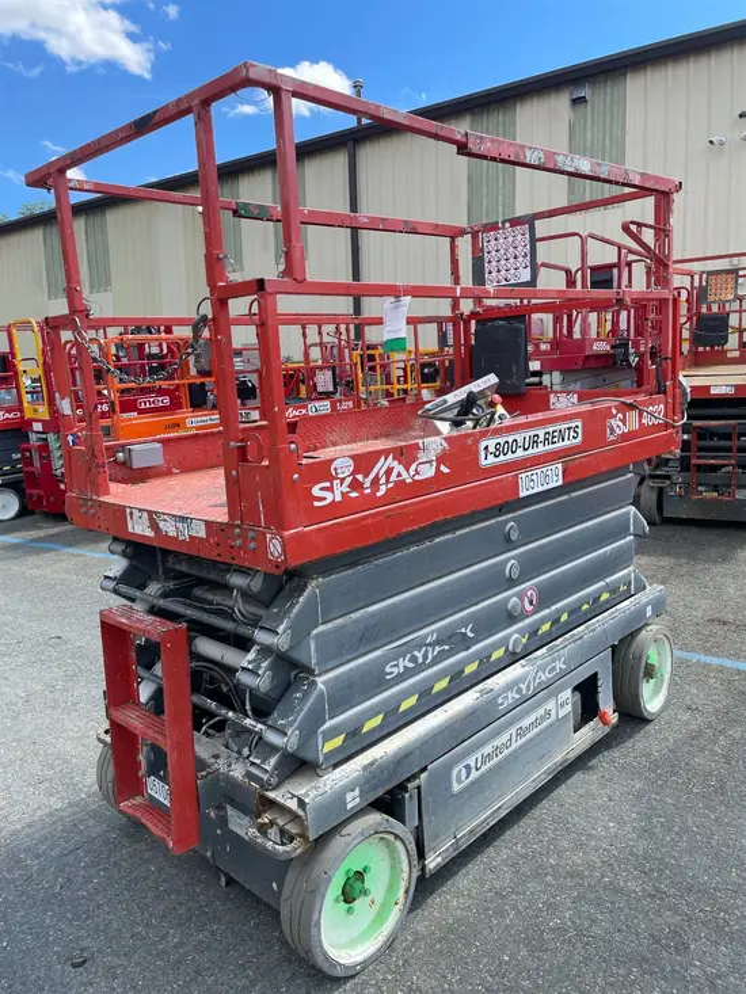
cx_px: 373
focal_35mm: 26
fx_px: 747
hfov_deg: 53.1
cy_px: 497
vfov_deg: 67.3
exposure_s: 1/1247
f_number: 1.6
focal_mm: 4.2
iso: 32
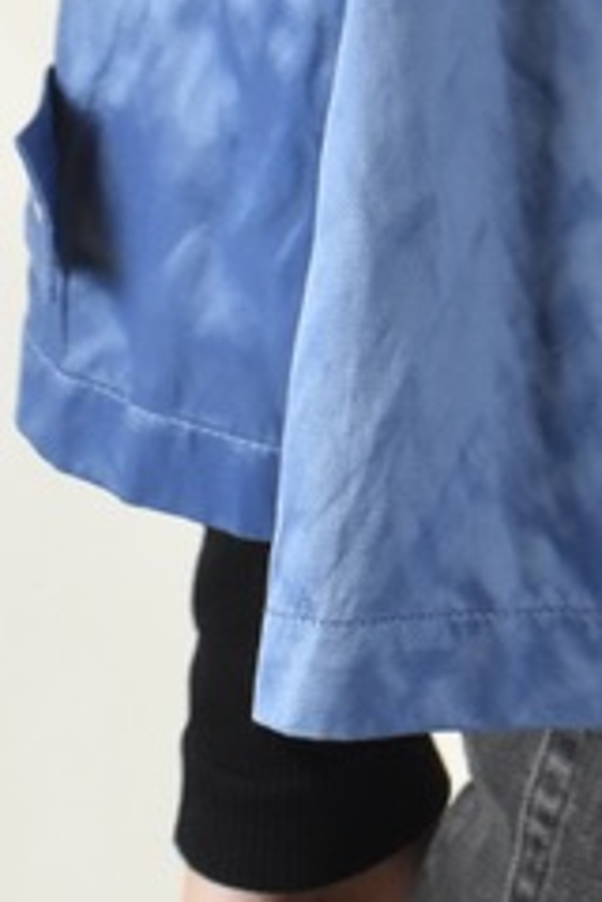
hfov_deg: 5.5
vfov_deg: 8.3
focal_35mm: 244
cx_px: 1151
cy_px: -263
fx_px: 6120
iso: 1600
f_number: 16
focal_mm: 36
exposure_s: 1/25
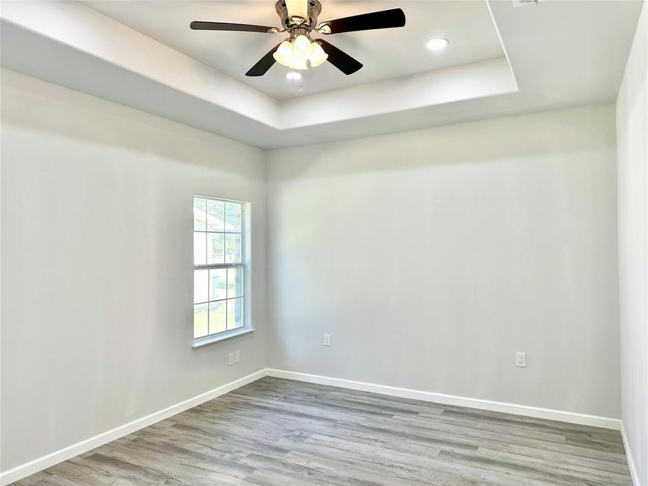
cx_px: 324
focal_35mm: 24
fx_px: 449
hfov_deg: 71.6
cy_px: 243
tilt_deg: +0.5
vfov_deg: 56.8
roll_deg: -0.3
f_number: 1.78
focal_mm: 6.86
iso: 80
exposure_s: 1/166
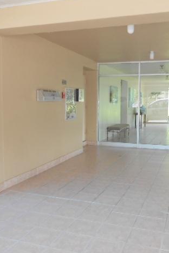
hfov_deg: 35.9
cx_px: 91
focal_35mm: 37
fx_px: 261
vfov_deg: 51.9
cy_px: 127
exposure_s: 1/40
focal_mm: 4.6
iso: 80
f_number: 3.5
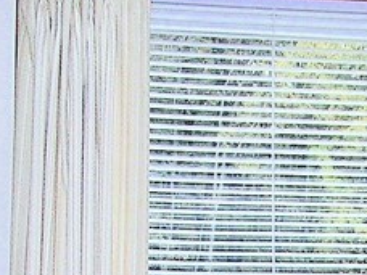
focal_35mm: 171
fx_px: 1813
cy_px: 529
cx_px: 597
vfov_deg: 8.3
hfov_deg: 11.0
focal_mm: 5.8
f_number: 2.8
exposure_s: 1/60.1
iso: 51
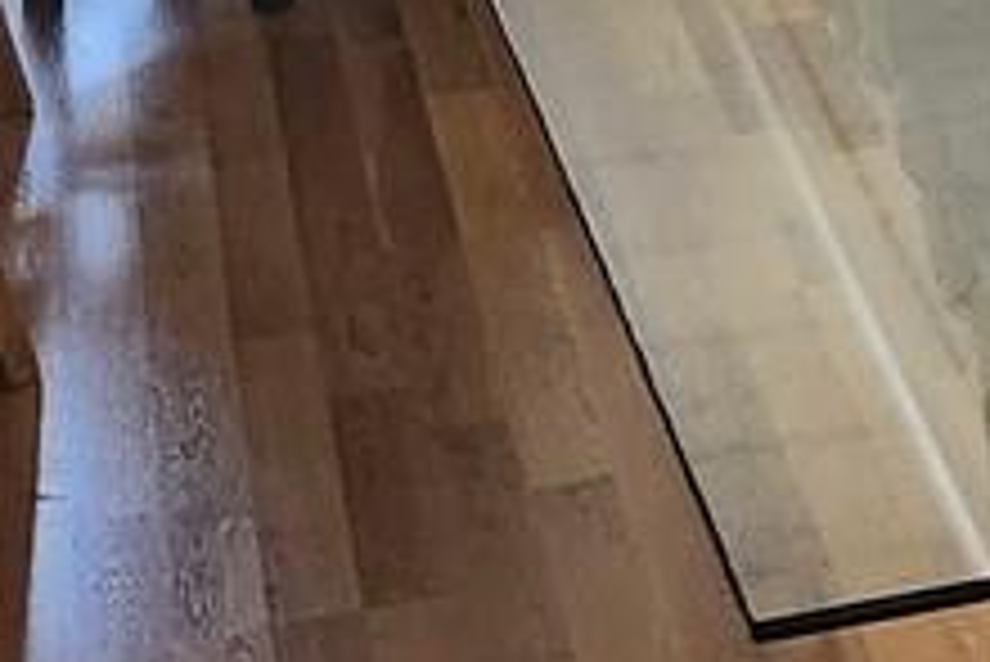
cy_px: -405
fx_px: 4788
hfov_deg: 9.4
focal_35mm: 174
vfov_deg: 7.7
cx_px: 2916
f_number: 1.8
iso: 400
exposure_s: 1/120
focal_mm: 5.54
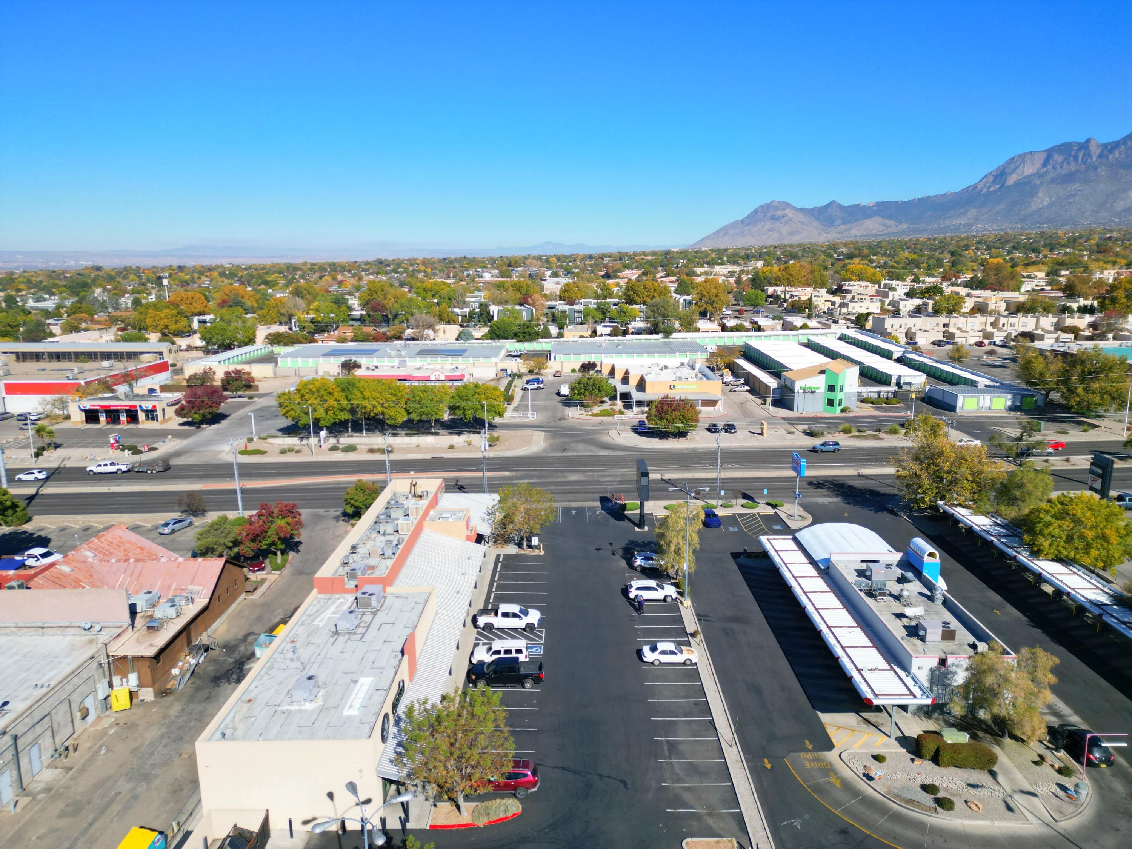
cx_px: 566
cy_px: 424
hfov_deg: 71.6
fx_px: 785
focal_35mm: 24
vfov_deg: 56.8
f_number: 1.7
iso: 150
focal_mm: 6.72
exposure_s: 1/5000
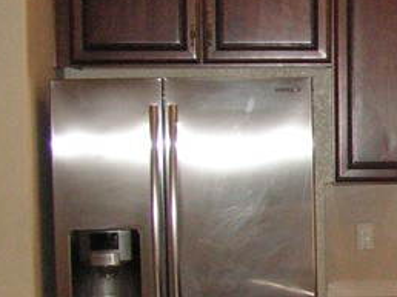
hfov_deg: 12.3
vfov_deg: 10.3
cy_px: 286
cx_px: 769
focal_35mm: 143
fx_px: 1638
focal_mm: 6
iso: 160
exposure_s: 1/40
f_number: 4.8
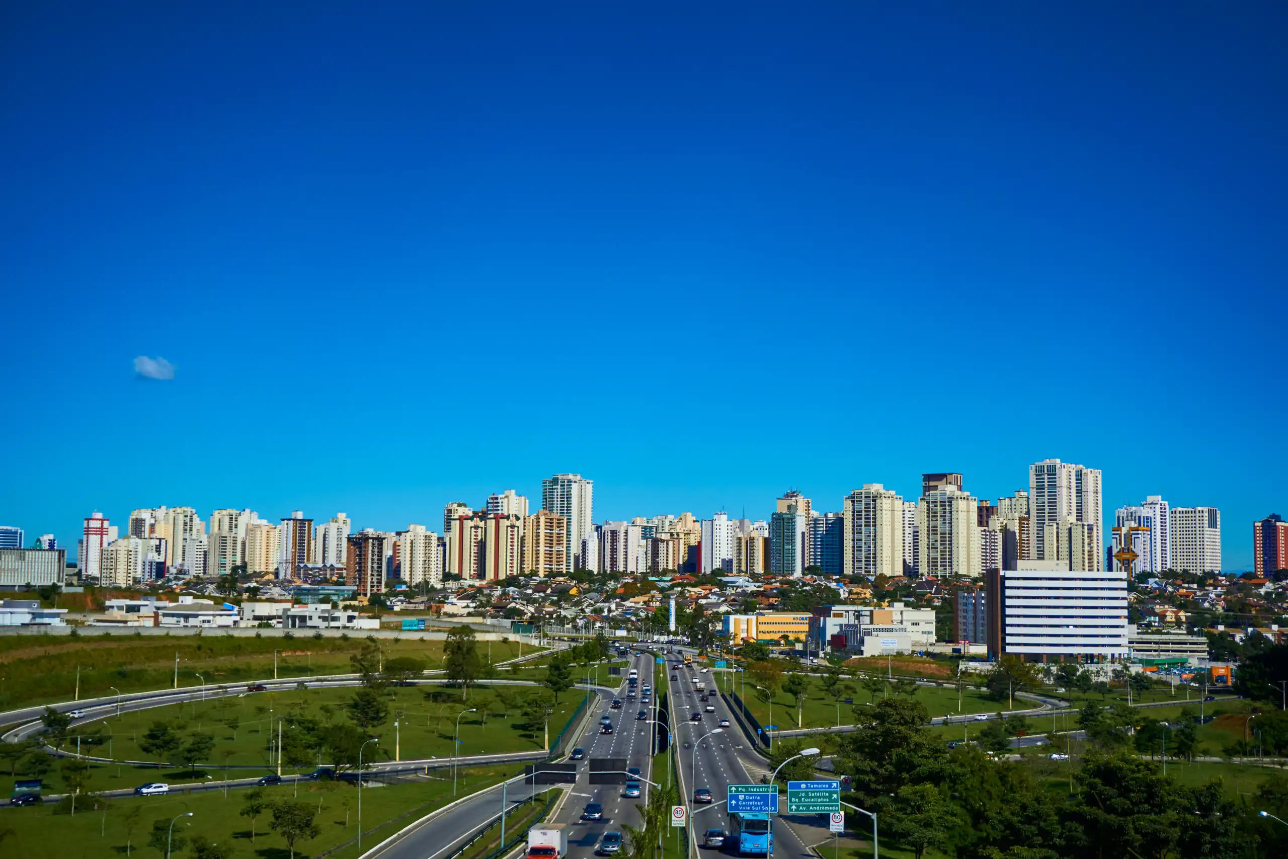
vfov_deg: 29.9
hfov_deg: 43.6
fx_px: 1610
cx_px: 644
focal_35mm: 45
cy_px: 430
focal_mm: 30
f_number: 5
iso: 100
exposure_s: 1/2000
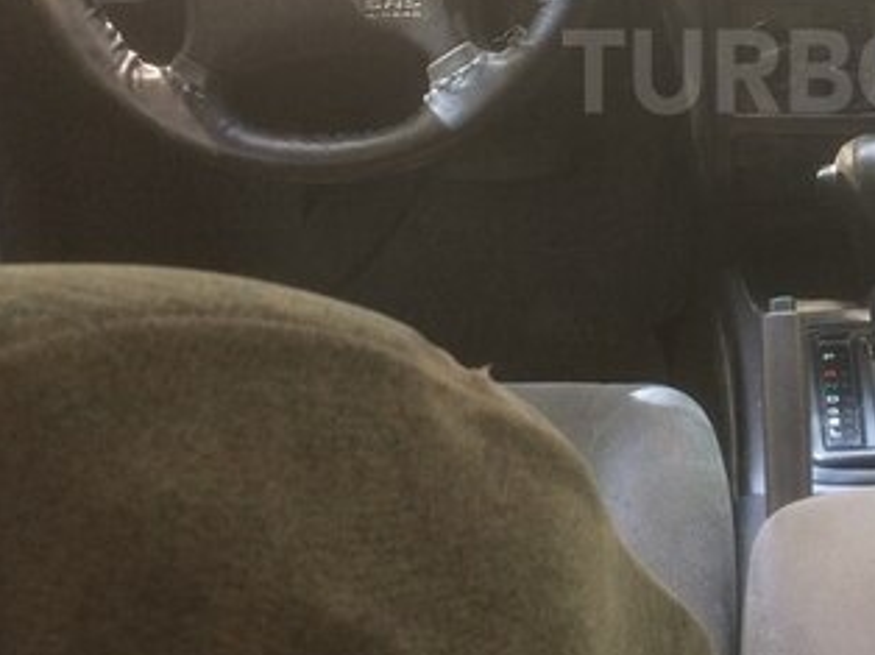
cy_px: 71
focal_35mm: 61
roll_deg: -1.2
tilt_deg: -17.1
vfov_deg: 23.4
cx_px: 847
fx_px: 1541
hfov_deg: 29.8
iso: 40
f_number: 2.2
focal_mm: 4.15
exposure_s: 1/33
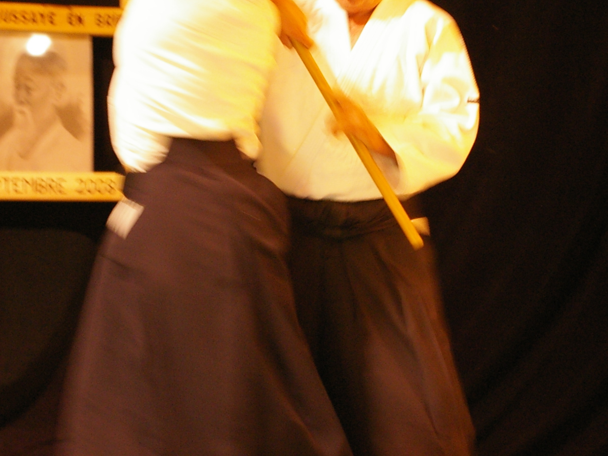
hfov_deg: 10.8
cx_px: 331
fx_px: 3214
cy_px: 170
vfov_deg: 8.1
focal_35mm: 183
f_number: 5.6
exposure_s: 1/10
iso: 800
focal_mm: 50
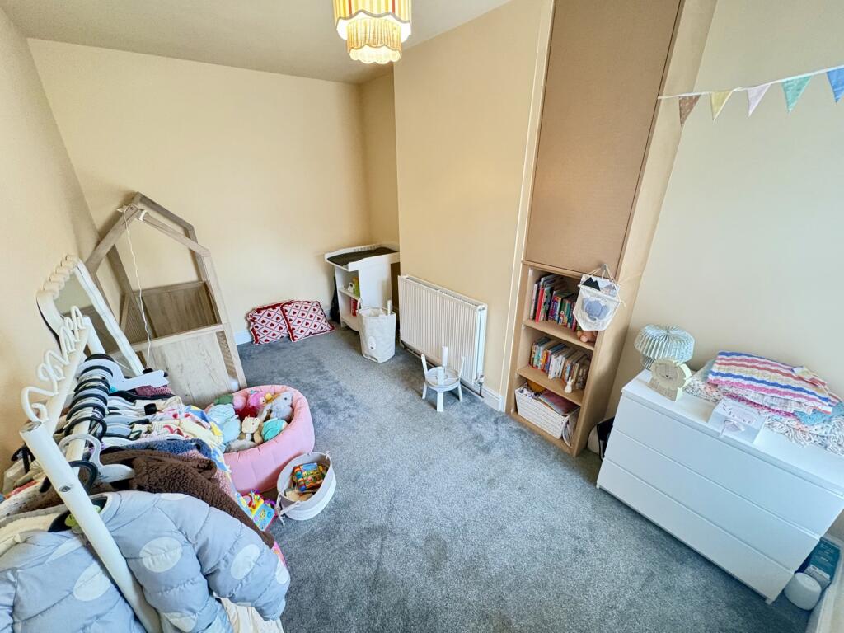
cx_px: 422
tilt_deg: -23.4
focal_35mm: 14
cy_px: 316
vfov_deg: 85.7
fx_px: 341
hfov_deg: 102.1
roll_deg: +1.0
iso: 800
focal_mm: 2.22
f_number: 2.2
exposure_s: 1/57
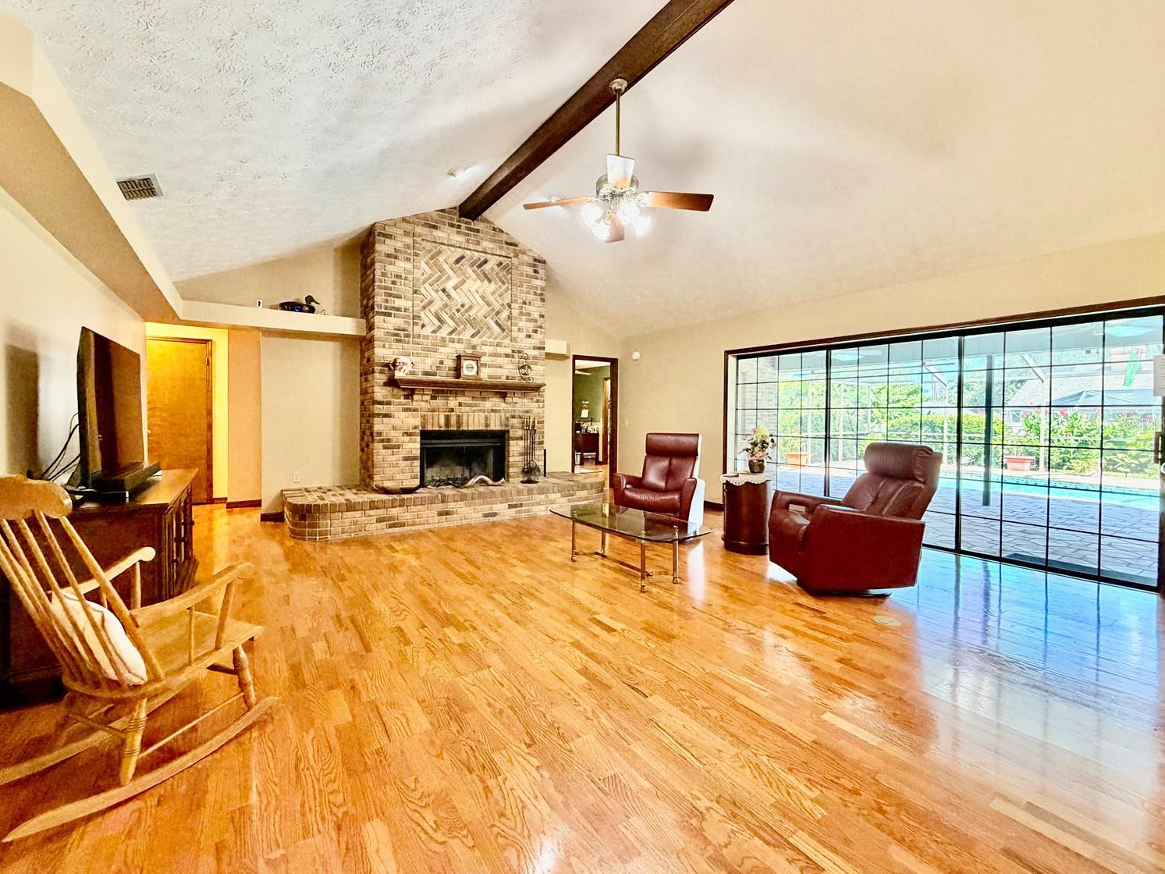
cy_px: 422
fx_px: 505
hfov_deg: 98.1
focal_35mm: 15
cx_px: 569
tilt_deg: -0.7
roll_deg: +0.2
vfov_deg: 81.7
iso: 400
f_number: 2.2
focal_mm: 2.22
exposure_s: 1/60
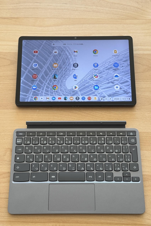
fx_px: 321
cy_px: 113
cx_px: 75
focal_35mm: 51
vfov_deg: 38.9
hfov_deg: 26.5
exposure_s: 1/121
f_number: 1.78
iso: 64
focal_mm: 6.76
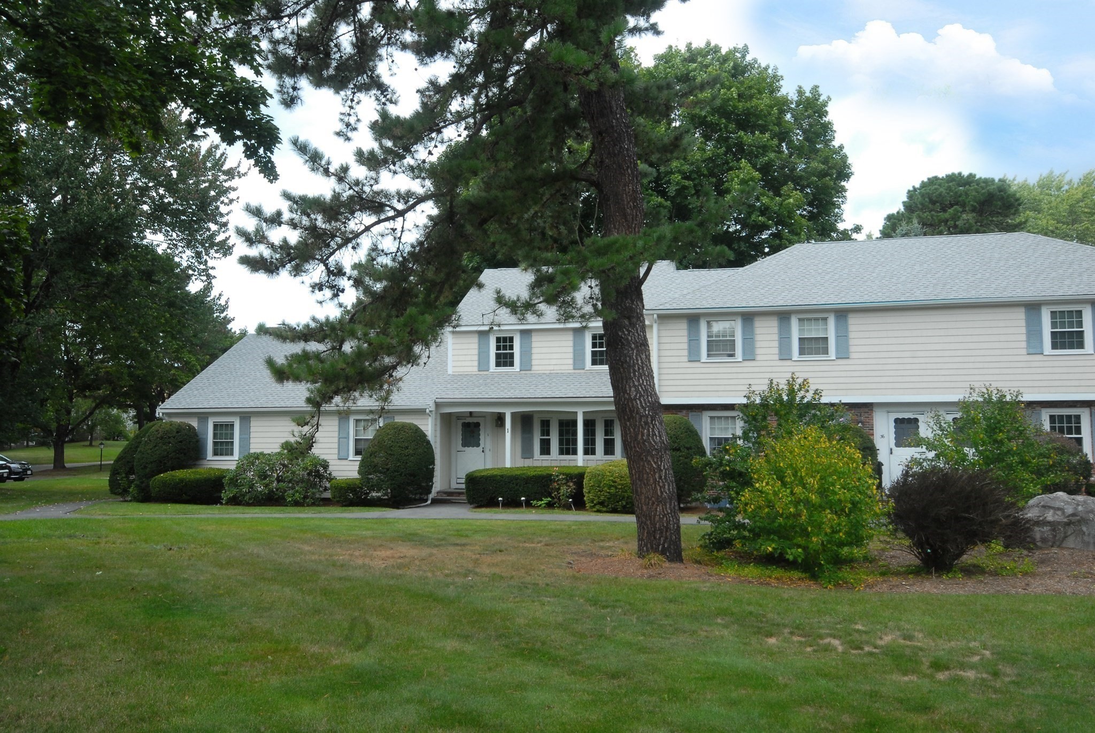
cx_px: 548
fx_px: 914
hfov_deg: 61.9
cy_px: 366
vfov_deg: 43.7
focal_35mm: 30
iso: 400
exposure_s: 1/60
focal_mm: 20
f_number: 16
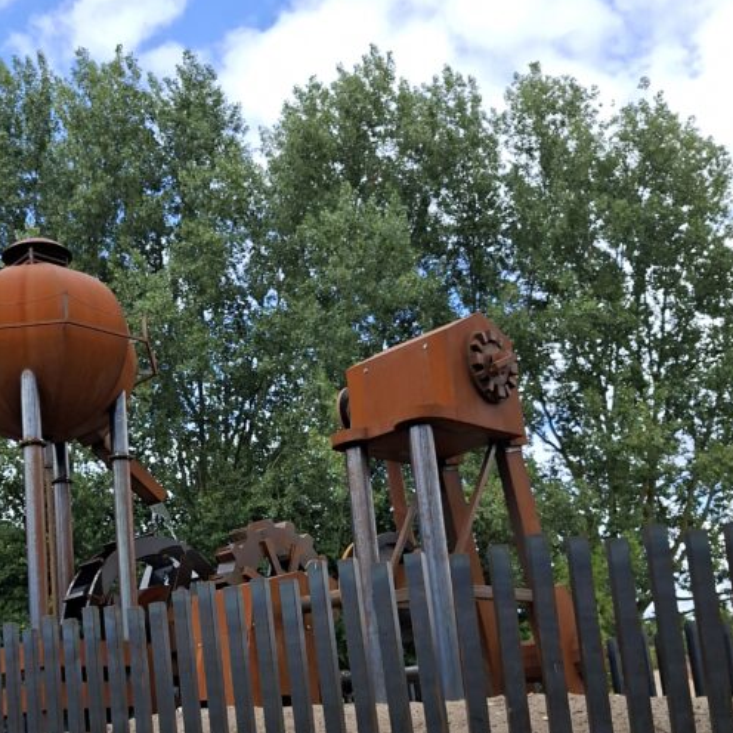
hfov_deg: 39.3
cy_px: 531
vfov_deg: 39.2
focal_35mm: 42
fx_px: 1006
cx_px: 210
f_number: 1.8
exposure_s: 1/1115
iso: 50
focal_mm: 5.54
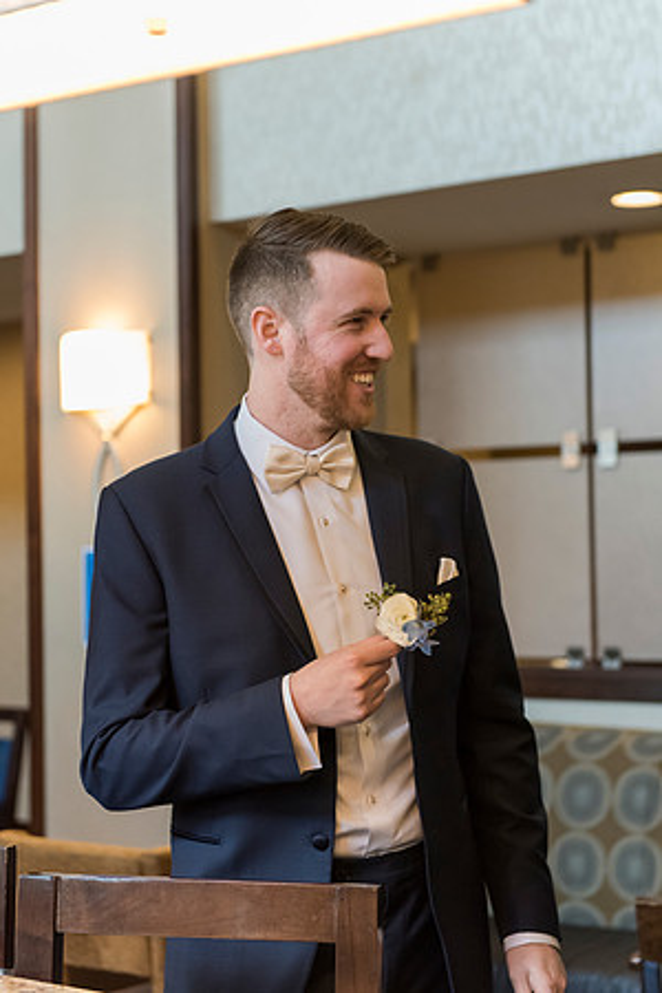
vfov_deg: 28.8
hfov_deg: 19.5
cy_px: 496
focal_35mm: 70
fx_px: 1931
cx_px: 331
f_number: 3.5
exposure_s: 1/200
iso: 4000
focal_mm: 70
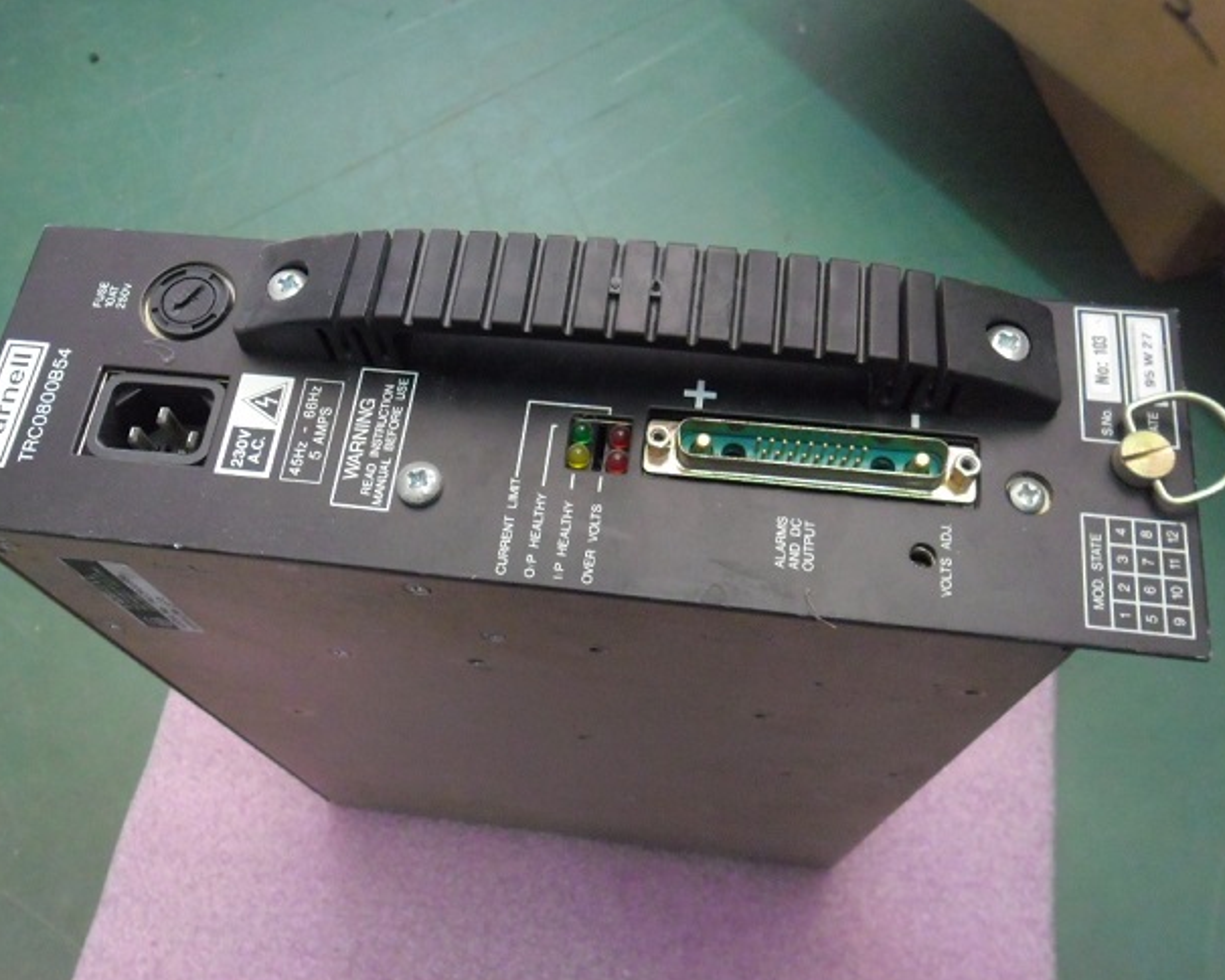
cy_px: 503
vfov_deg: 50.0
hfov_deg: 60.4
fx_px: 1051
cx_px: 567
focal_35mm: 29
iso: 400
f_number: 3.5
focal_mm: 4.9
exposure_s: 1/19
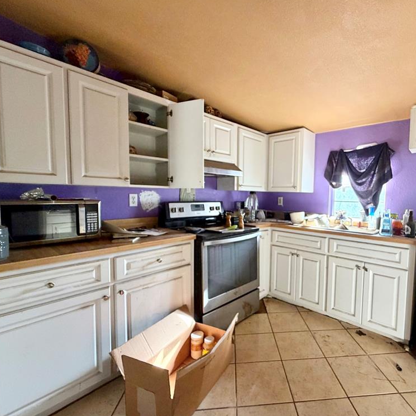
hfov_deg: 82.4
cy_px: 208
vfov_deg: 84.0
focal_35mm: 17
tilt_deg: -3.4
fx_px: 231
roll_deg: -0.8
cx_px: 260
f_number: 2.2
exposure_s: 1/78
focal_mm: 2.22
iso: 320
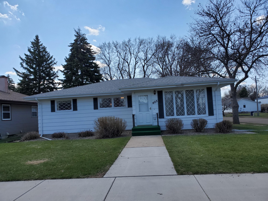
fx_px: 201
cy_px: 100
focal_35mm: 26
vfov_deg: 53.1
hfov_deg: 67.3
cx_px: 134
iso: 50
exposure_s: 1/1215
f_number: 2.4
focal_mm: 4.3
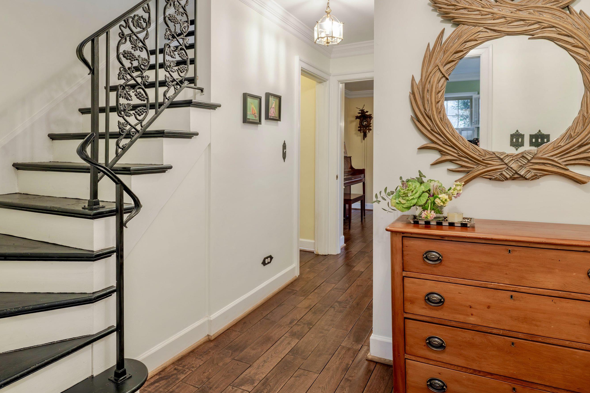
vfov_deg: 56.2
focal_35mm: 22
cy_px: 167
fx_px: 366
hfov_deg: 77.6
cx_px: 280
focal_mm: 19.3
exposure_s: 1/20
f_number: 8
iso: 2000
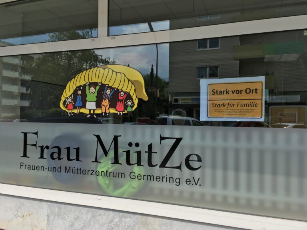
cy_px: 115
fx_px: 257
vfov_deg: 48.2
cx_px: 154
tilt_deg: -1.1
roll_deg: -0.7
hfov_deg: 61.7
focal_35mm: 29
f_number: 2.2
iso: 25
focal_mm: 4.15
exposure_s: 1/974
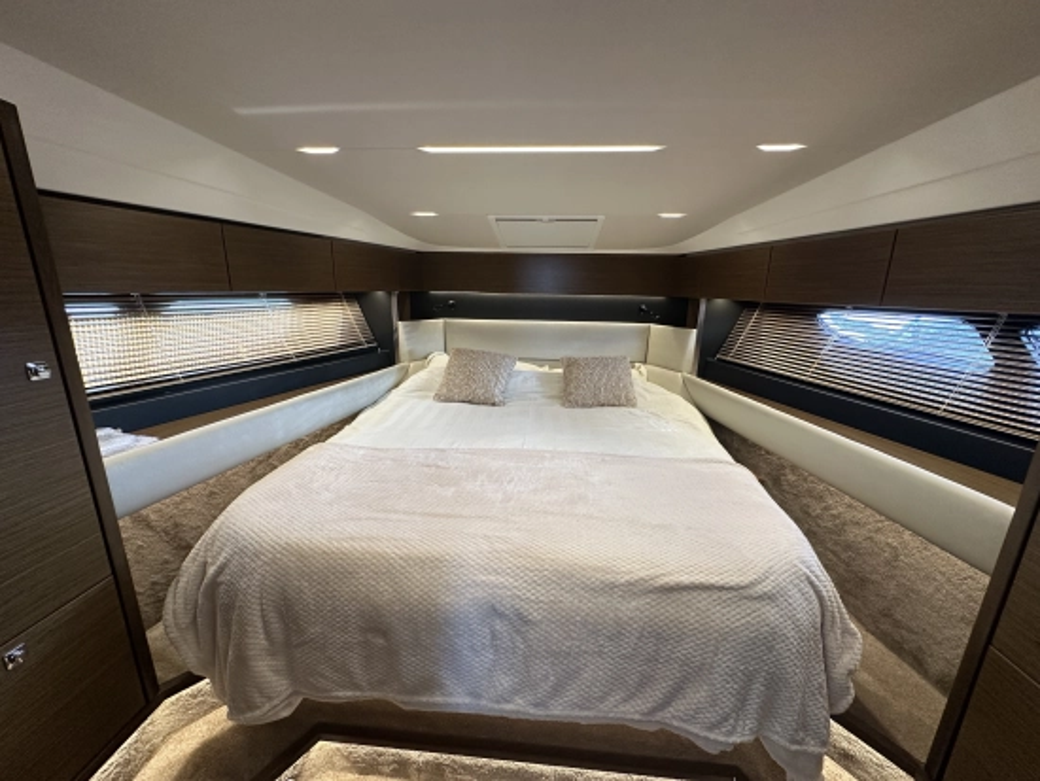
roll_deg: -2.8
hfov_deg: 102.0
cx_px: 520
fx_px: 421
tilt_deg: -13.9
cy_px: 390
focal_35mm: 14
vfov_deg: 85.7
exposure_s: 1/99
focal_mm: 2.22
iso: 160
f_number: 2.2
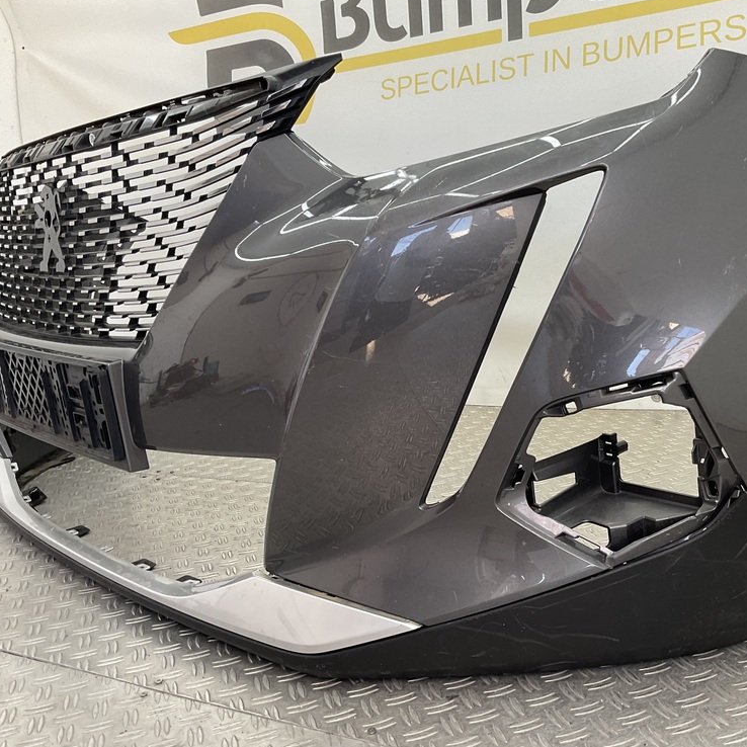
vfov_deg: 47.2
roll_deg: +4.8
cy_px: 376
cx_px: 437
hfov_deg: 47.0
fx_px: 855
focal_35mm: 35
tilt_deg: -11.8
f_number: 1.8
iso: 32
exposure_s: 1/100
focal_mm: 3
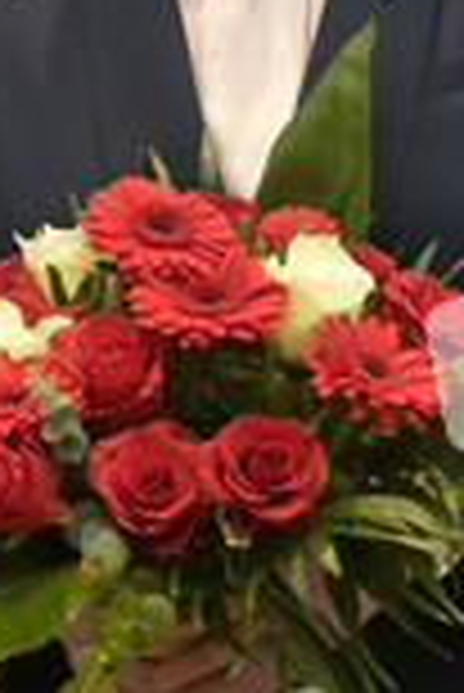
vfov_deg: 5.9
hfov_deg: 3.9
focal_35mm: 350
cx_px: 248
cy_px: 122
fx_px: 6751
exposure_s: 1/320
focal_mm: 135
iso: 10000
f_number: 5.6
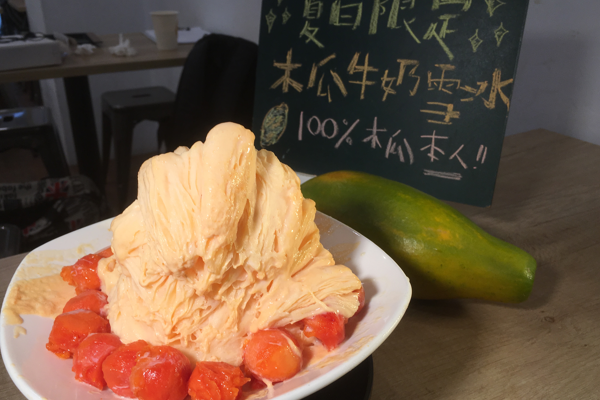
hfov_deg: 60.3
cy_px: 196
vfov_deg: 42.3
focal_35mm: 31
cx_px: 293
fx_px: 517
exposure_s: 1/60
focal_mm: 4.15
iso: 25
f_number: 2.2
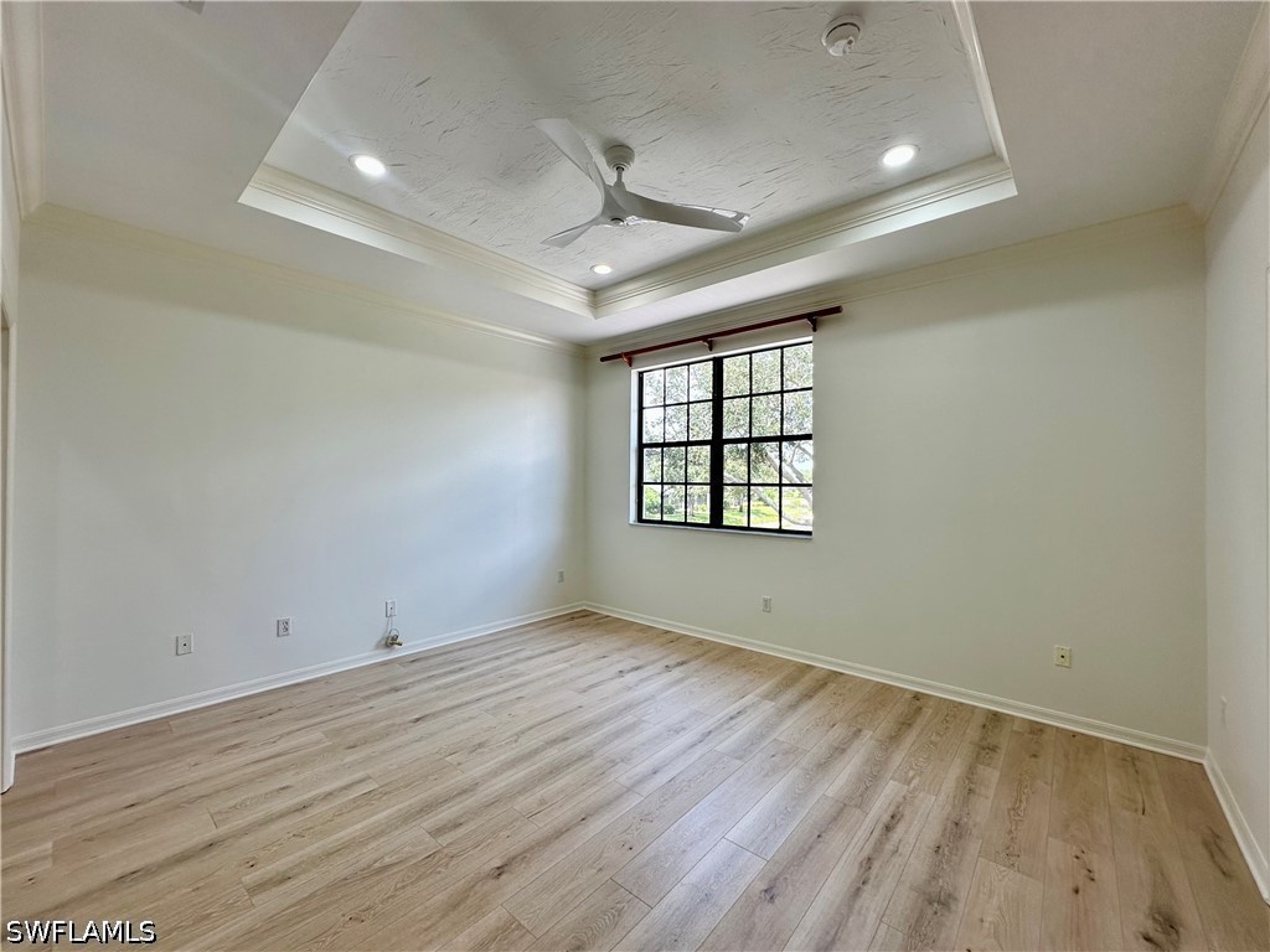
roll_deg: -0.2
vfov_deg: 85.7
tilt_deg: +0.5
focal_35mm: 14
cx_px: 635
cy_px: 476
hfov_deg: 102.1
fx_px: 514
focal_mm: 2.22
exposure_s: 1/131
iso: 40
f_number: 2.2
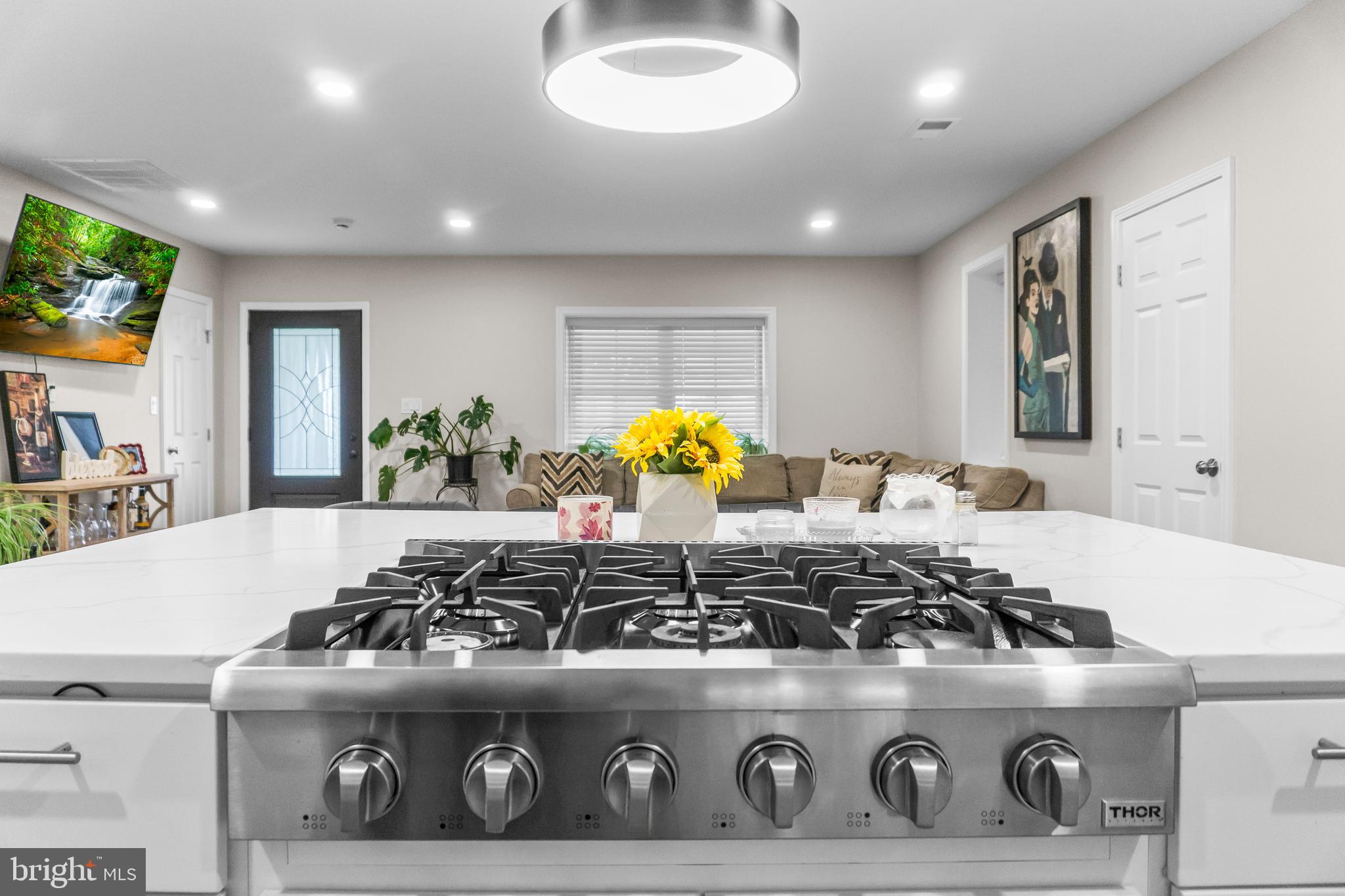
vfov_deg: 53.1
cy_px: 448
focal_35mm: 24
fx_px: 897
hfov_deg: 73.7
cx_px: 672
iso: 400
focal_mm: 16
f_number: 4
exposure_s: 1/60
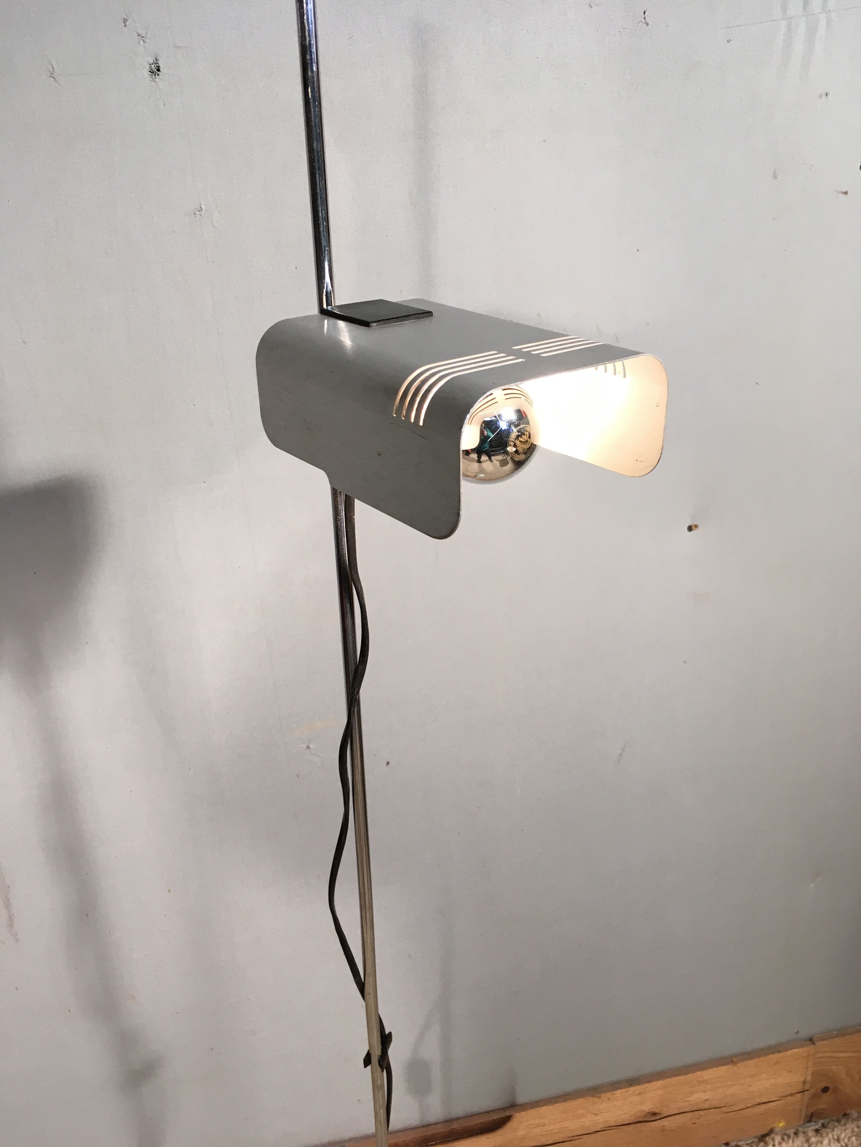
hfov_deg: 48.2
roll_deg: +3.5
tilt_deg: -24.0
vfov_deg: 61.7
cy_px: 574
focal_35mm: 29
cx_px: 430
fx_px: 962
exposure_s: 1/33
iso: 40
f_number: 2.2
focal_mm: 4.15
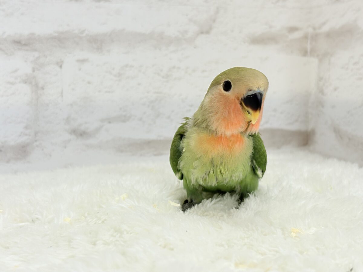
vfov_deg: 28.0
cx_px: 182
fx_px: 545
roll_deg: +1.9
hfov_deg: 36.8
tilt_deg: -6.5
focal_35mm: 52
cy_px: 136
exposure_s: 1/100
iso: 64
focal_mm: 5.96
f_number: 1.6
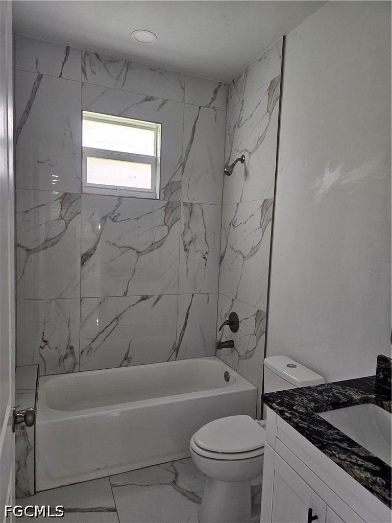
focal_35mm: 23
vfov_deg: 73.9
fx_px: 347
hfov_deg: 58.9
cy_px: 262
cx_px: 196
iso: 200
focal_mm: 6.3
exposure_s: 1/120
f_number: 1.7
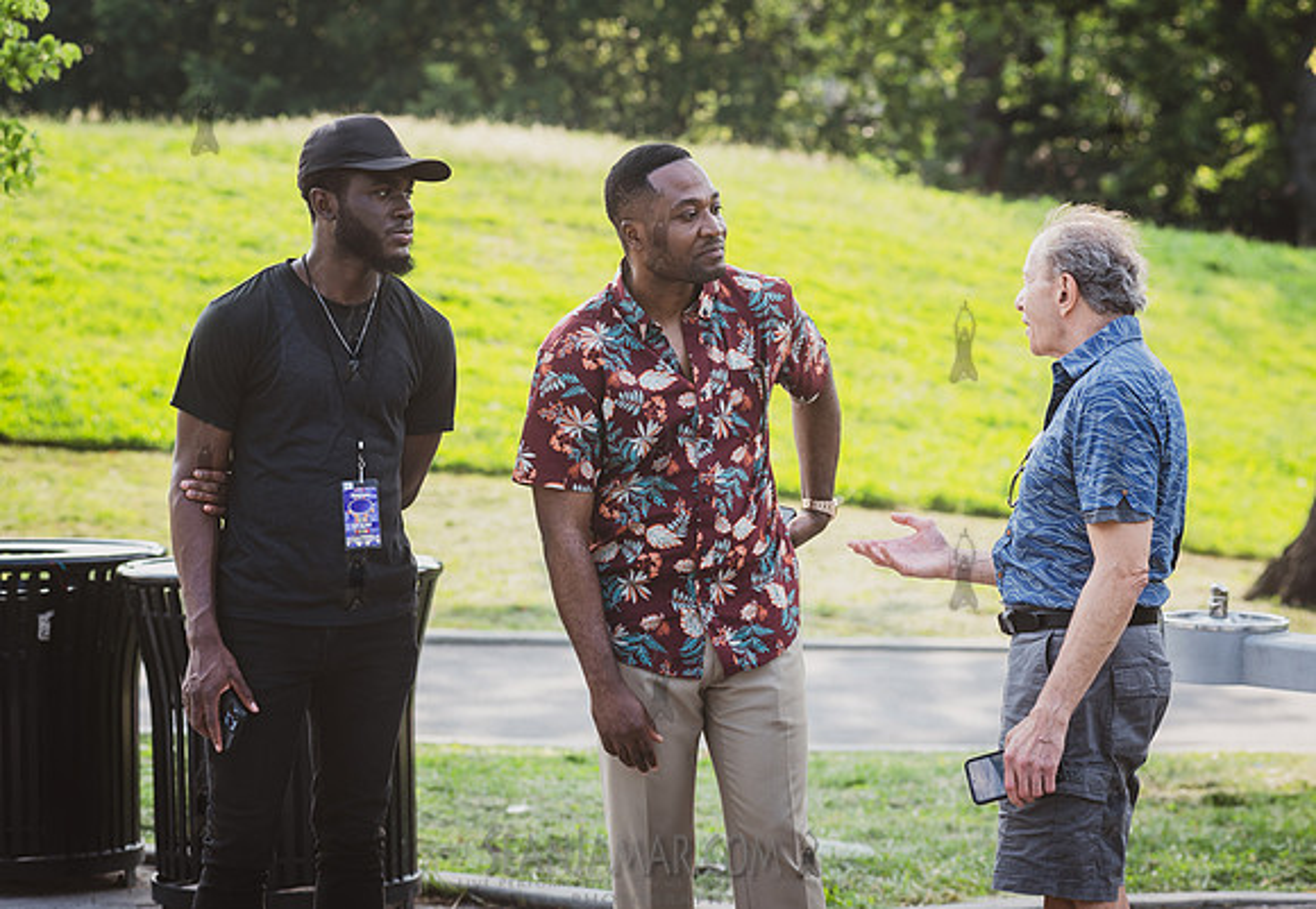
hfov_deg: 18.1
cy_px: 455
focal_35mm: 112
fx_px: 4141
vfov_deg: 12.5
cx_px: 682
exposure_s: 1/320
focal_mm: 105
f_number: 4.5
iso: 200
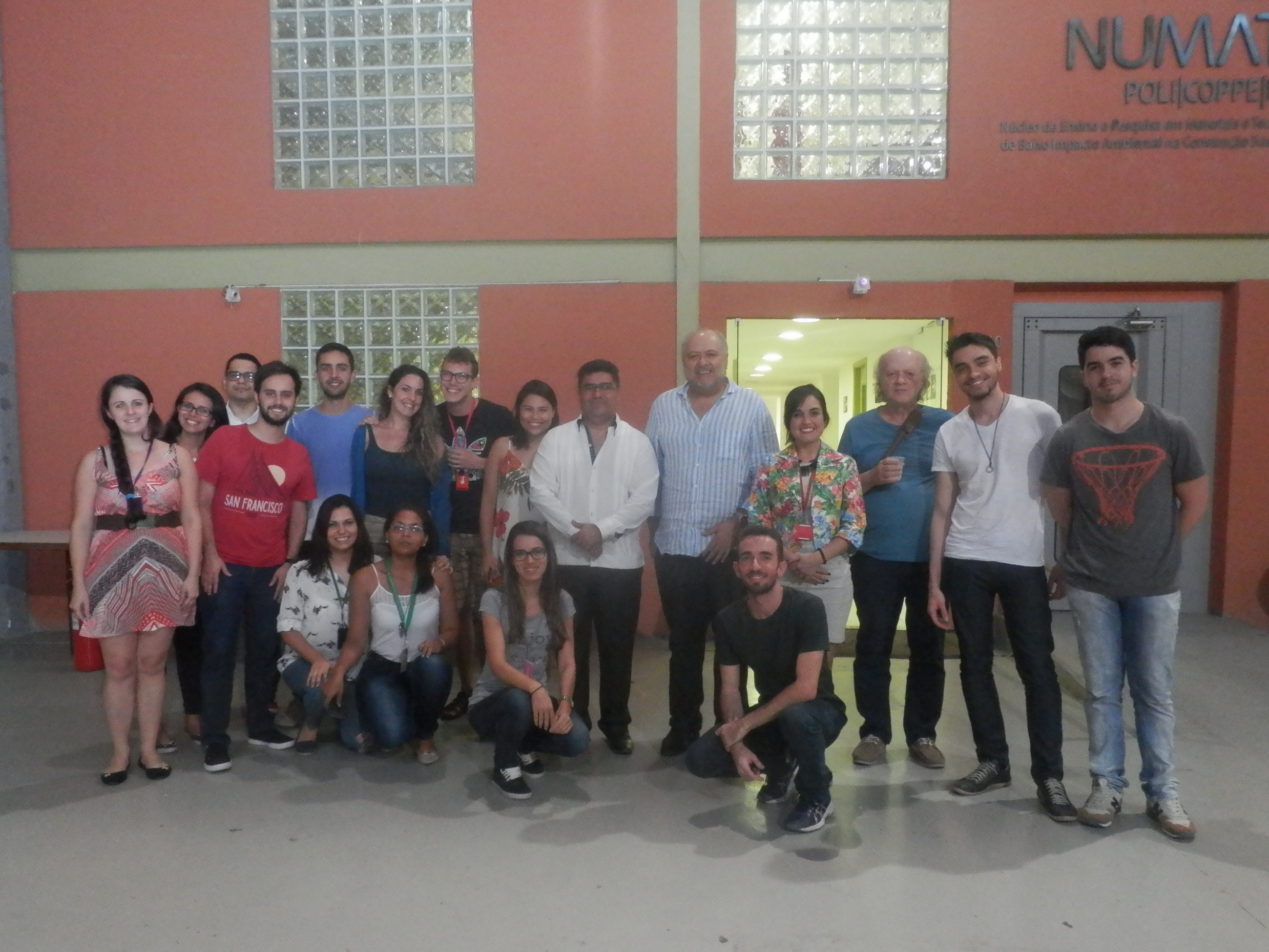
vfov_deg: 45.4
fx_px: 1136
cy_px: 489
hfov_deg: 58.3
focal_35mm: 31
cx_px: 633
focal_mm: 5.3
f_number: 3.5
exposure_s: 1/30
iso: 1250
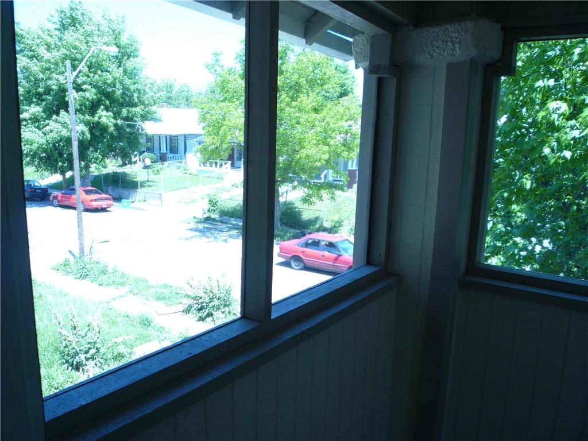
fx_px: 510
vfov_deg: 46.8
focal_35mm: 30
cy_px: 220
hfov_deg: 60.0
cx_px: 294
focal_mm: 5.2
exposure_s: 1/100
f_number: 3.3
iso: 100
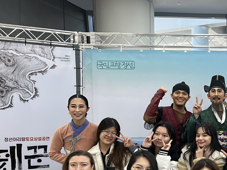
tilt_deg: -2.6
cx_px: 297
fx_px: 472
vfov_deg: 20.2
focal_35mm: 72
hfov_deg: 23.7
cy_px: 134
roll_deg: +0.7
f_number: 1.6
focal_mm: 5.1
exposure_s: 1/120
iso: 125
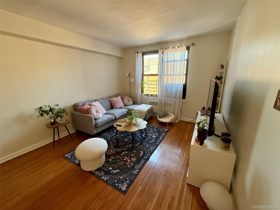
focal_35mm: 14
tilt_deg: -12.3
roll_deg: +1.2
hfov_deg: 102.1
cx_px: 140
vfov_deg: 85.7
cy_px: 105
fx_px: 113
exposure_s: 1/120
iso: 320
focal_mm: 2.22
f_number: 2.2
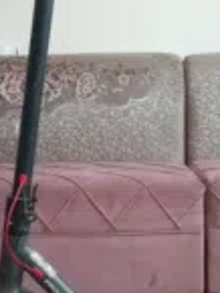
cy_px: 185
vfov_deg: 28.0
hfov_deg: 21.3
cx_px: 139
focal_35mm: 69
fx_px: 584
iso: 1485
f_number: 0.95
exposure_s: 1/20
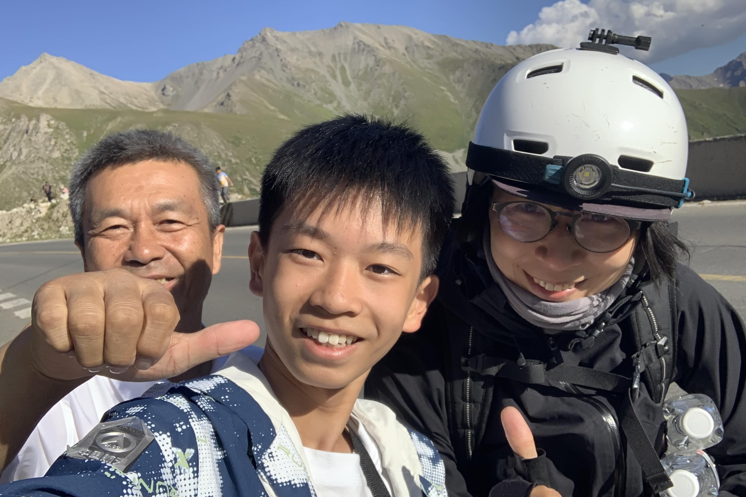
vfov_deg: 38.9
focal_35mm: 34
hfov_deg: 55.8
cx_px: 375
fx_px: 704
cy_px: 258
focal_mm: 2.87
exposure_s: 1/1236
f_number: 2.2
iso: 16
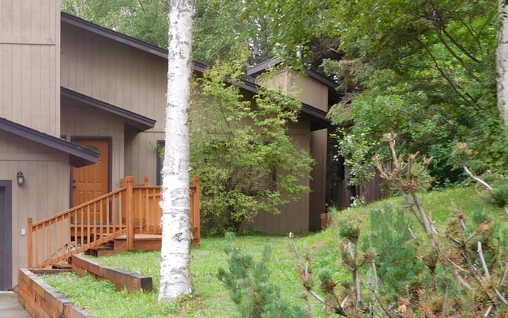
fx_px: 845
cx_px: 53
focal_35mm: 61
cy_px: 249
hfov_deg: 31.9
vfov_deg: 21.1
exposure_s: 1/80
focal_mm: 4.5
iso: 125
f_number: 3.4
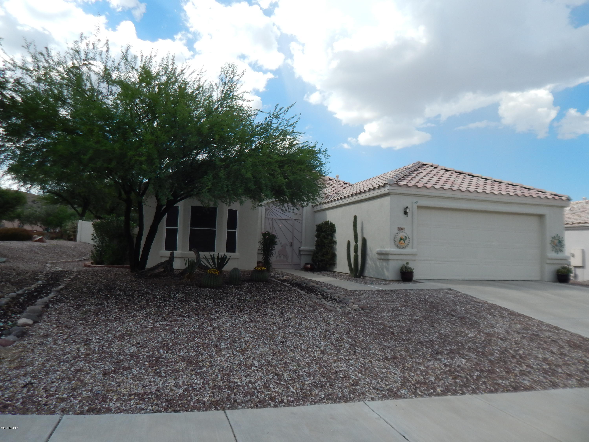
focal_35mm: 23
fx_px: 391
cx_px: 294
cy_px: 221
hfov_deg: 73.9
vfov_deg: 58.9
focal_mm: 4
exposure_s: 1/1500
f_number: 3
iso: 125
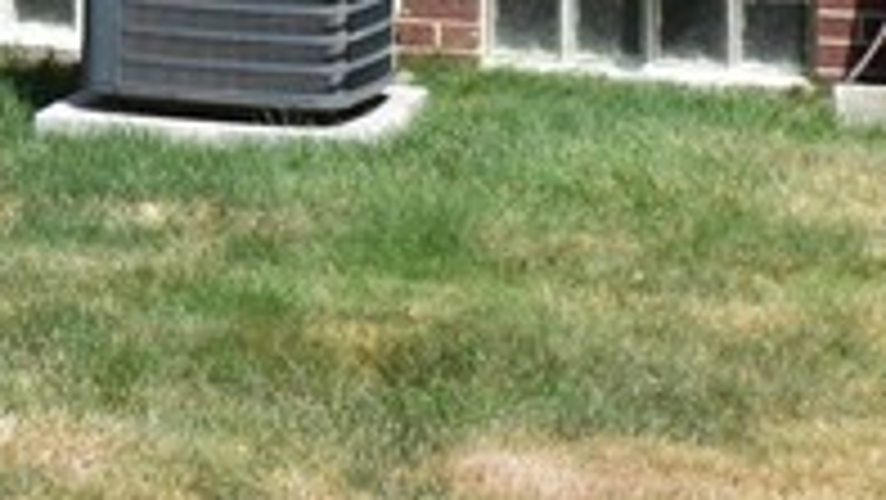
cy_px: -1072
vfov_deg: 6.4
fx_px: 4066
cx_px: -130
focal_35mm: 173
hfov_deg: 12.2
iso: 160
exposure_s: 1/640
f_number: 4.5
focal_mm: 11.2
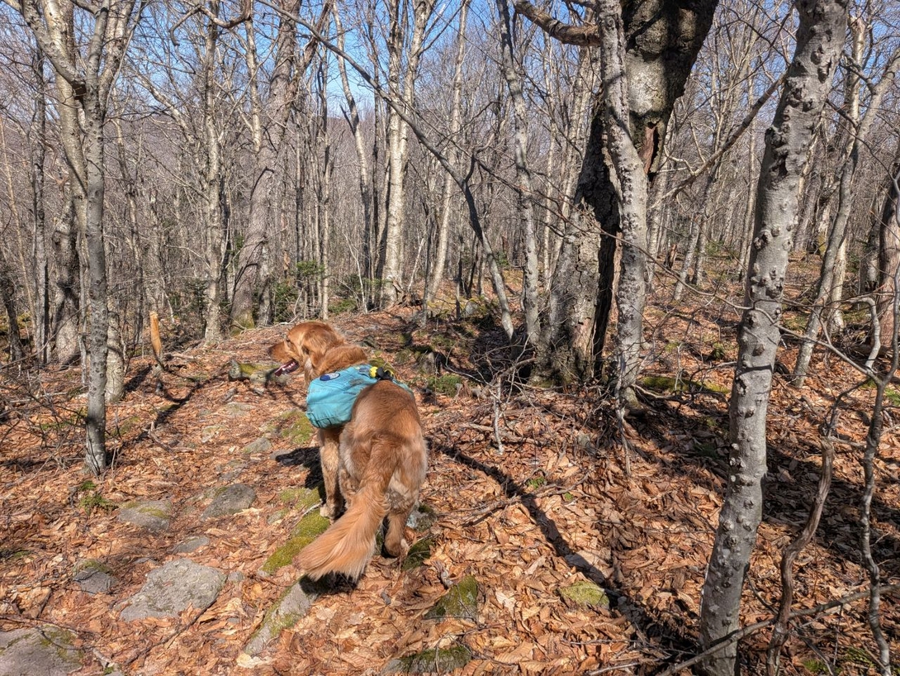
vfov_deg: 56.8
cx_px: 450
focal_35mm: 24
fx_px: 624
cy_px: 338
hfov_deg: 71.6
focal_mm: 4.53
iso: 31
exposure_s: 1/873
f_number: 1.7
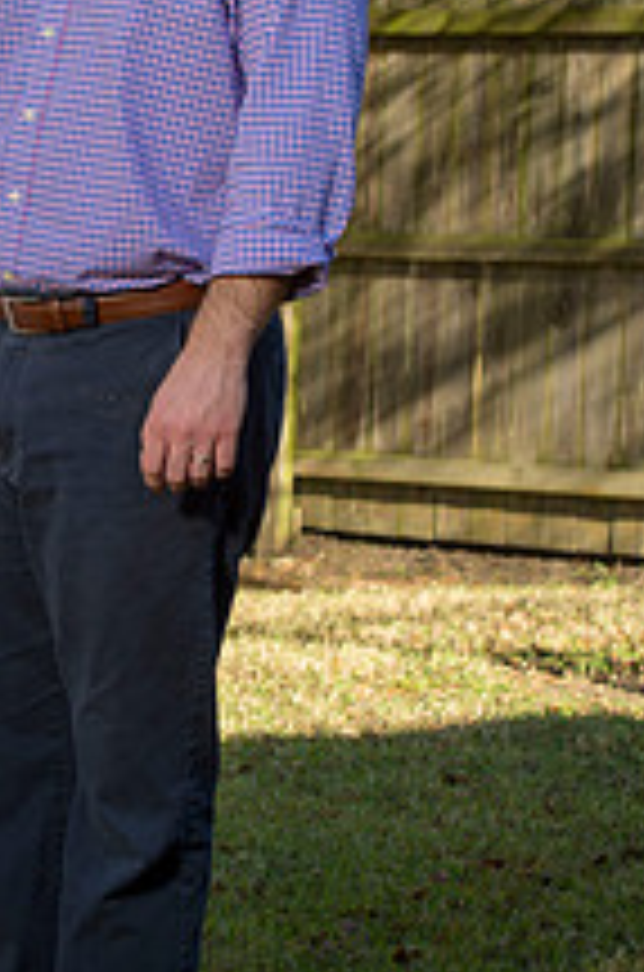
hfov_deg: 9.3
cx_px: 56
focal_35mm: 146
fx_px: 3936
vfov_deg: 14.1
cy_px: 297
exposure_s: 1/500
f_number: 6.3
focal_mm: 70
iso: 320
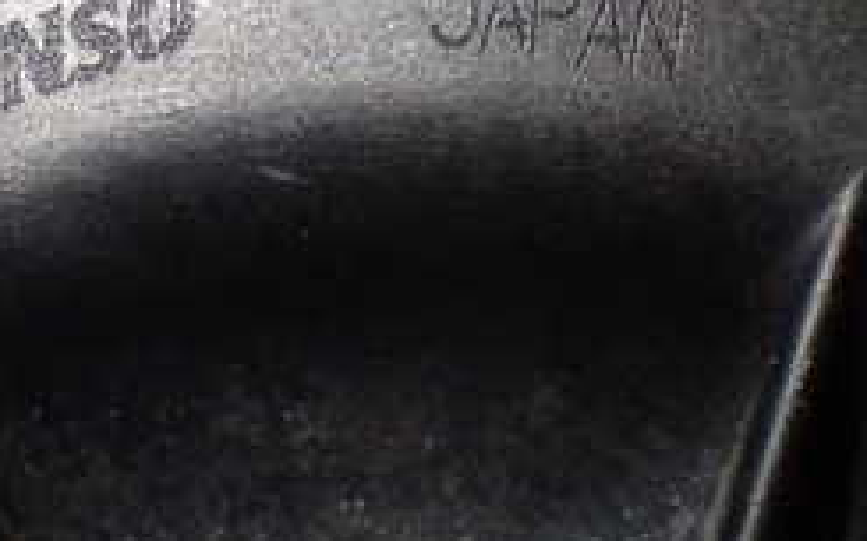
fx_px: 2693
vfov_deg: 11.3
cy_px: -85
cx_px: 407
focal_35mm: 114
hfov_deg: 18.3
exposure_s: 1/160
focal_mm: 7.84
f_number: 2.9
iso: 640
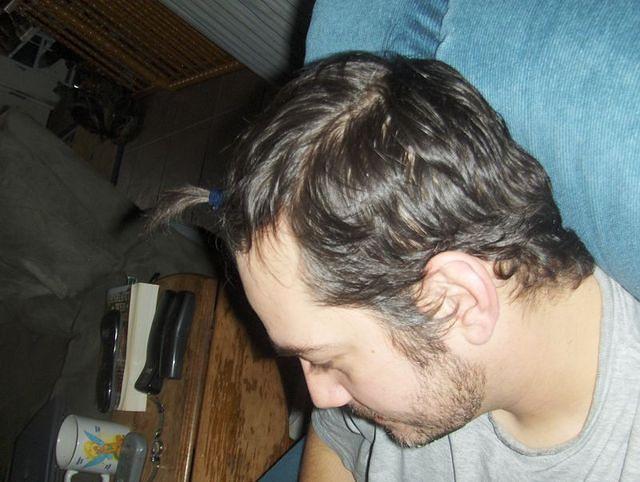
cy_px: 241
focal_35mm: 41
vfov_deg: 35.2
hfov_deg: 45.7
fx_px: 759
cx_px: 320
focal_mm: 6.5
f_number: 3.5
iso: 100
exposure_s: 1/60
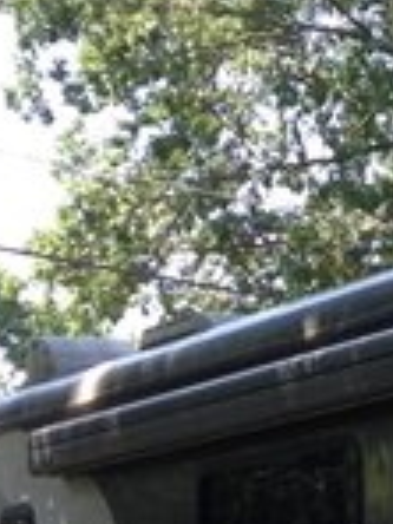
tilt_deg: +0.6
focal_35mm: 178
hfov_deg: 8.0
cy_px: 634
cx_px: 782
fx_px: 2694
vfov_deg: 10.9
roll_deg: -1.2
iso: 50
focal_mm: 4.12
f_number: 2.4
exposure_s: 1/233
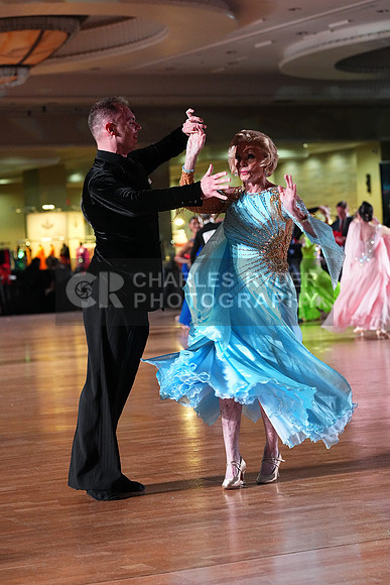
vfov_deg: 21.2
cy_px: 292
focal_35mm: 96
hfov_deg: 14.3
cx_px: 195
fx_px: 1559
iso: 6400
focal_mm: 96
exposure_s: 1/400
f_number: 4.5
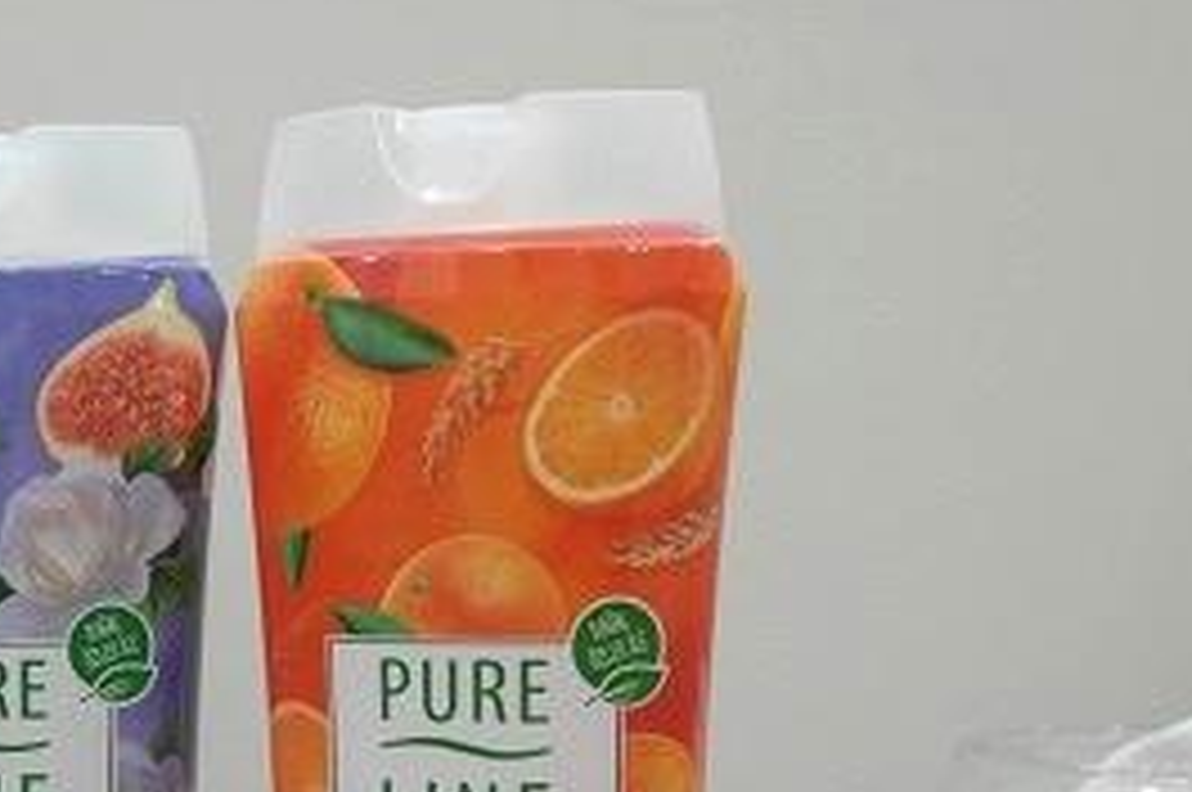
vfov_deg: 16.2
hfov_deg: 23.7
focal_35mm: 83
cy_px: 738
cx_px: 76
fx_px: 2745
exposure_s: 1/60
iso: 400
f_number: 4
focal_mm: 24
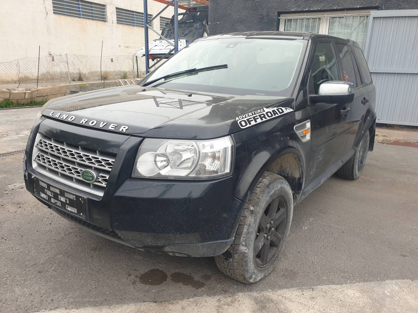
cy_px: 156
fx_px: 314
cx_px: 209
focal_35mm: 26
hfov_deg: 67.3
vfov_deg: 53.1
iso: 50
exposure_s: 1/433
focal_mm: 4.3
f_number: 2.4
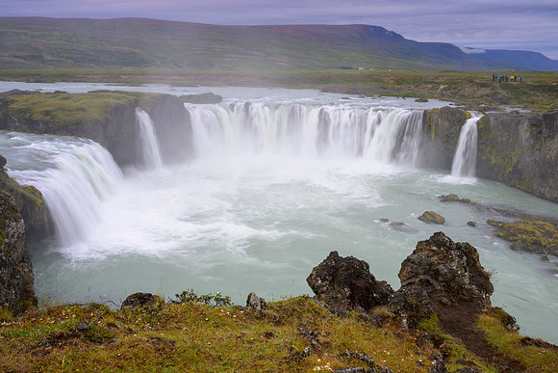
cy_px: 186
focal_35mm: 30
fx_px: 473
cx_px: 279
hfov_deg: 61.1
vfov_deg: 43.0
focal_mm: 30.5
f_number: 22
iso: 64
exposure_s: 1/8
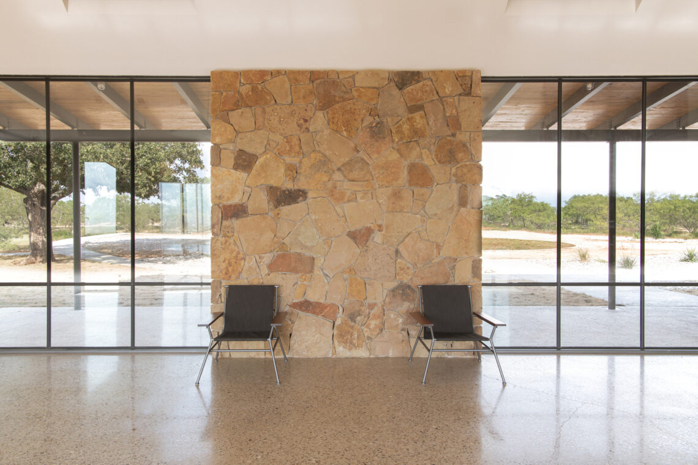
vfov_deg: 46.4
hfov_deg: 65.5
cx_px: 349
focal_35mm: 28
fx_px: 543
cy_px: 232
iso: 64
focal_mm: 28
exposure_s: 1/25
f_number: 14
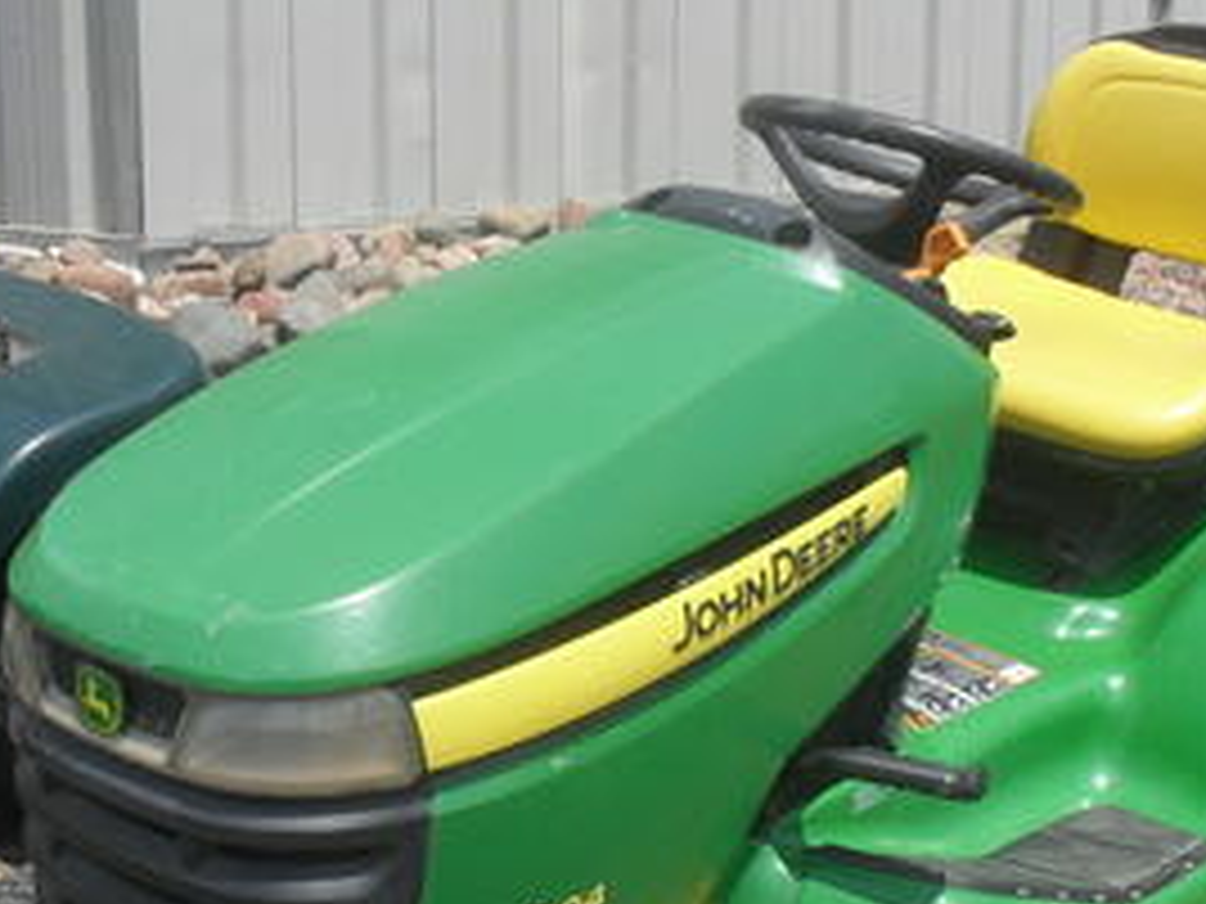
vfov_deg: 20.4
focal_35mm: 71
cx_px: 657
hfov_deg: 27.4
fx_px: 2474
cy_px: 756
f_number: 8.4
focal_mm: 6.3
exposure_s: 1/180
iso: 100
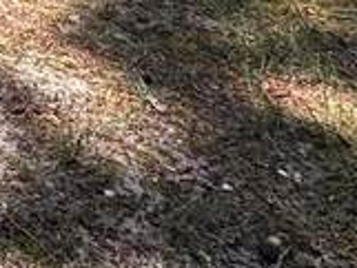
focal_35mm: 111
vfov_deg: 9.7
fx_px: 1146
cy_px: -569
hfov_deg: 13.5
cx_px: -477
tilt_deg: +2.0
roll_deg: -3.5
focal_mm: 2.22
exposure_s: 1/103
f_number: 2.2
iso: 40
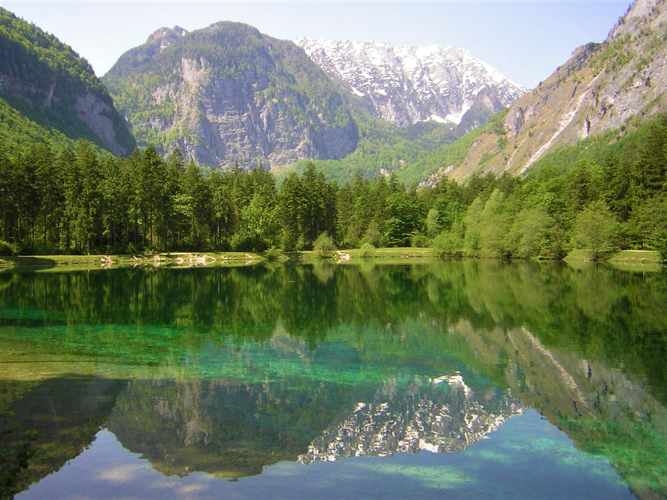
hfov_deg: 51.4
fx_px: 694
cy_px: 250
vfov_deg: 39.7
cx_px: 334
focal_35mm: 36
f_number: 5.2
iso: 50
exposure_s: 1/158
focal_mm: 4.7
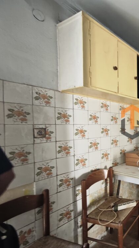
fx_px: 138
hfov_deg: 38.4
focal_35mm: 21
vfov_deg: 83.8
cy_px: 128
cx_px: 170
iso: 1250
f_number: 2.2
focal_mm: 2.16
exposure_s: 1/23.9
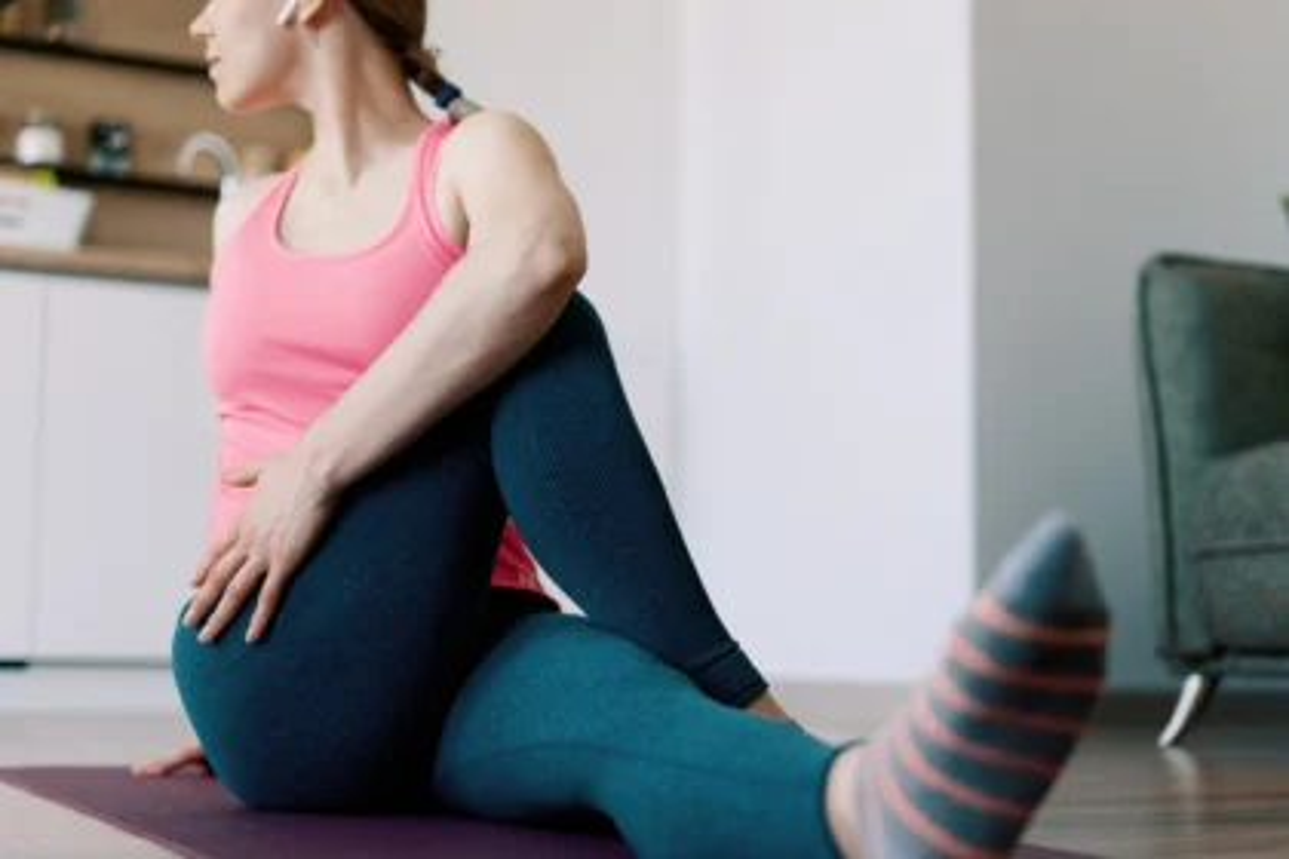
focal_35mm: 50
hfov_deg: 39.6
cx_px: 644
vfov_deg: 27.0
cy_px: 430
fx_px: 1790
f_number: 2
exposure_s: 1/320
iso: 640
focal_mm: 50
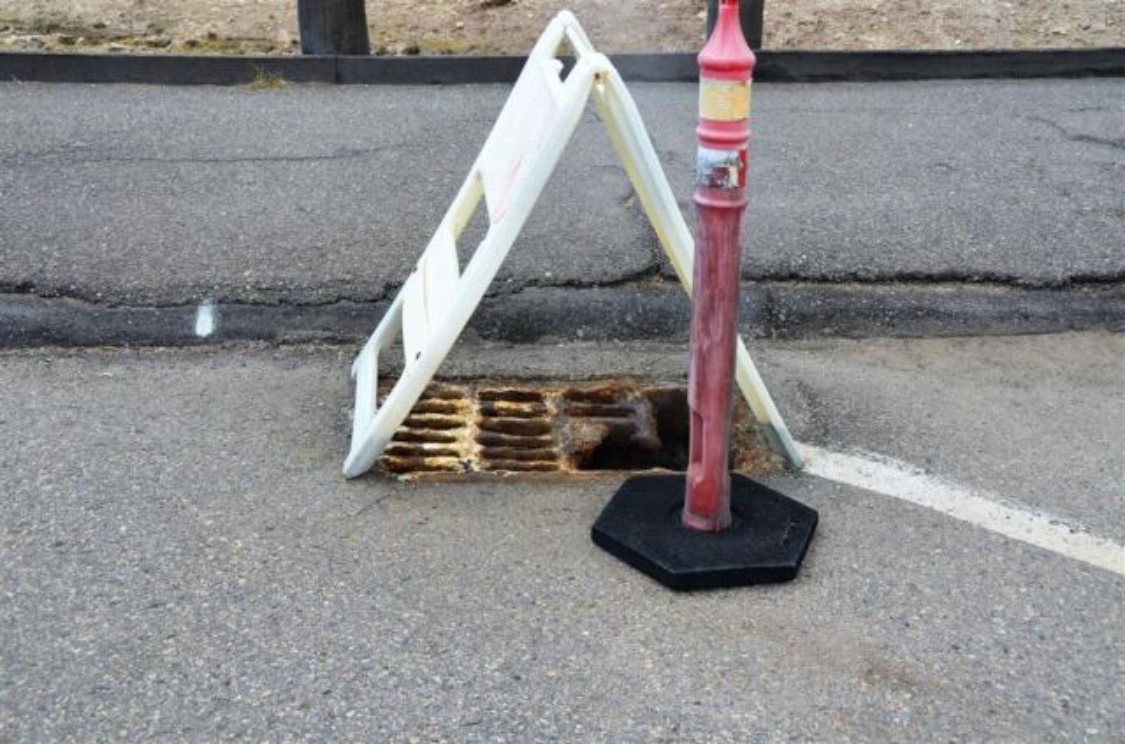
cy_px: 372
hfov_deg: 46.5
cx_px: 562
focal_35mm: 42
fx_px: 1309
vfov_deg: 31.7
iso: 200
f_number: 7.1
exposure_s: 1/200
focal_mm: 28
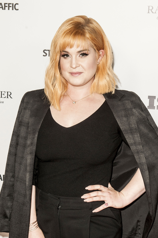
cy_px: 119
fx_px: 369
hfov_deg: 24.2
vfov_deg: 35.7
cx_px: 79
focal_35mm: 56
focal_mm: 56
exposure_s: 1/160
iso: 800
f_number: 8
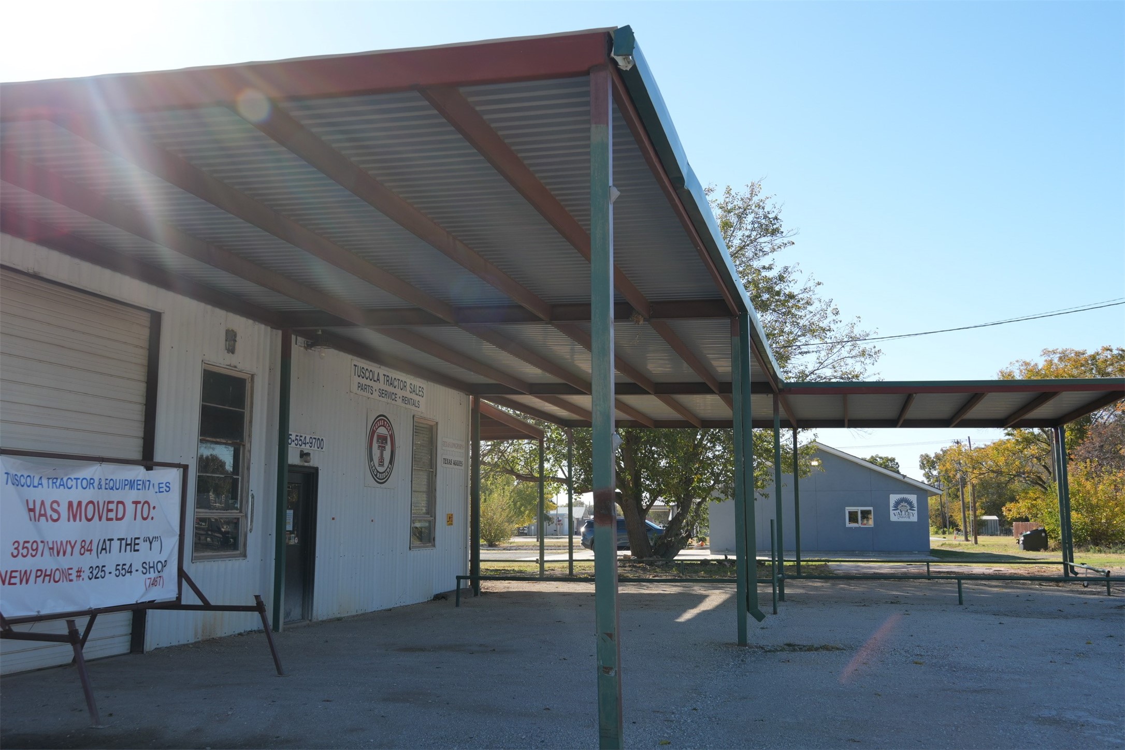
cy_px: 375
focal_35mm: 34
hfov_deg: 55.1
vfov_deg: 38.4
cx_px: 562
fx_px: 1078
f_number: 7.1
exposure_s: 1/200
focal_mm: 23
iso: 100
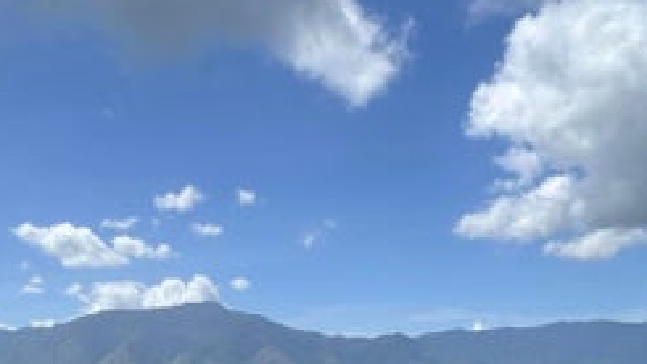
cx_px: 219
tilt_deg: -5.7
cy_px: 430
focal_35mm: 37
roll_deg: +0.9
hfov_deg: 53.0
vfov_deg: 28.2
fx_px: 635
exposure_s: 1/1908
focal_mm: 1.57
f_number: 1.8
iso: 32
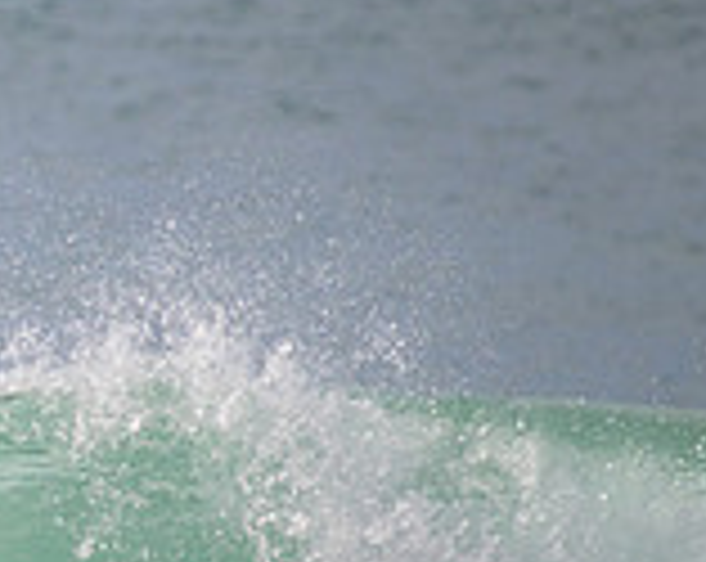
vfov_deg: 0.6
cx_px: -571
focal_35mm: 2781
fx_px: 58000
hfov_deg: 0.7
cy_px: 308
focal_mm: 800
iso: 720
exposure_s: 1/2000
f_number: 11
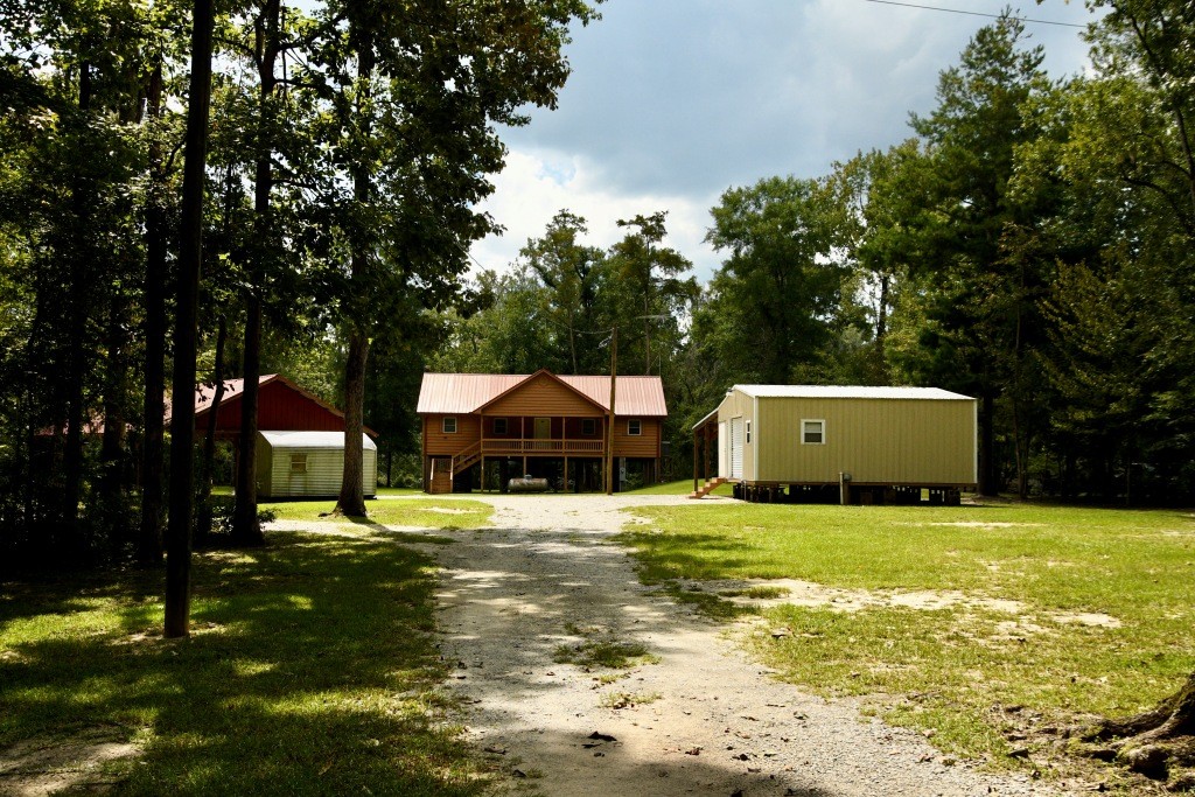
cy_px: 398
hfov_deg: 57.2
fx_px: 1095
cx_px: 598
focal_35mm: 33
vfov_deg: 40.0
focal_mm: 22
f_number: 6.3
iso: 1000
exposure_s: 1/3200
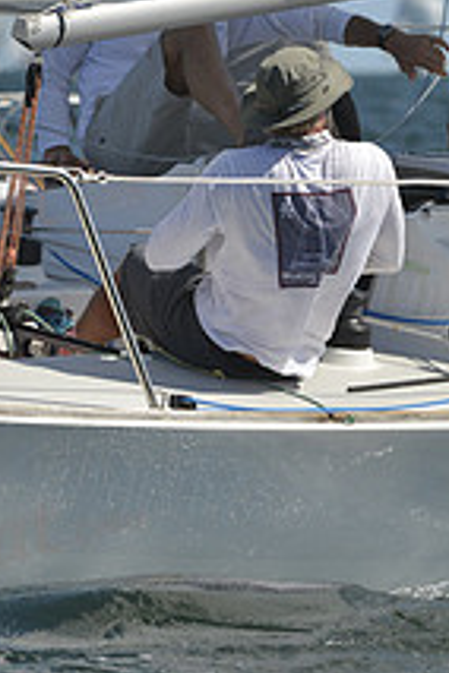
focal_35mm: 709
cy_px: 355
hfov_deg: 1.9
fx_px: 13263
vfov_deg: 2.9
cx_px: 310
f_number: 7.1
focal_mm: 260
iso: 200
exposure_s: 1/1000
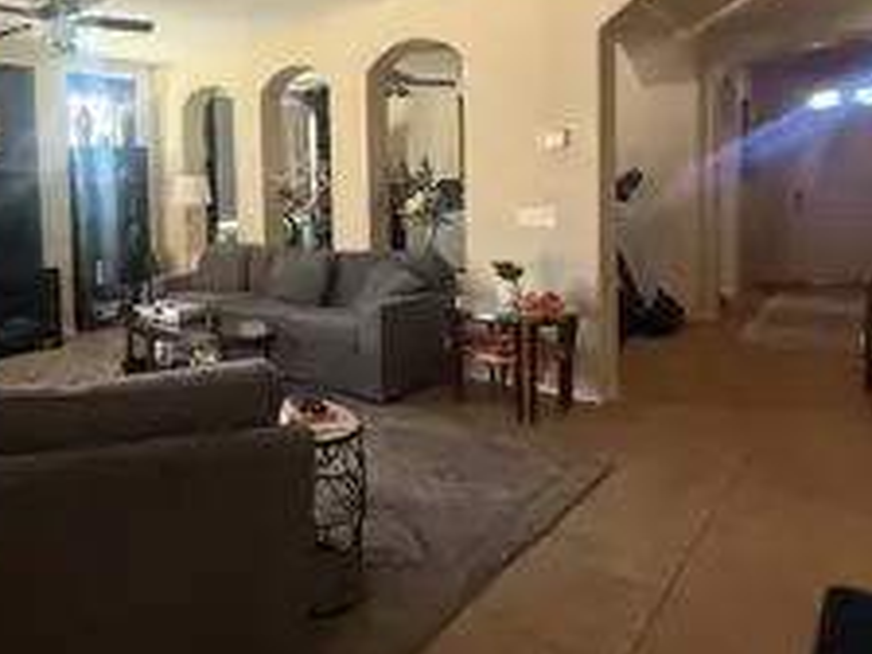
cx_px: 160
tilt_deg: -1.1
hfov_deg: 62.7
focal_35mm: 25
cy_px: 222
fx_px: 630
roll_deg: +2.0
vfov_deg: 53.9
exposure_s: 1/60
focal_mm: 2.22
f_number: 2.2
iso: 500
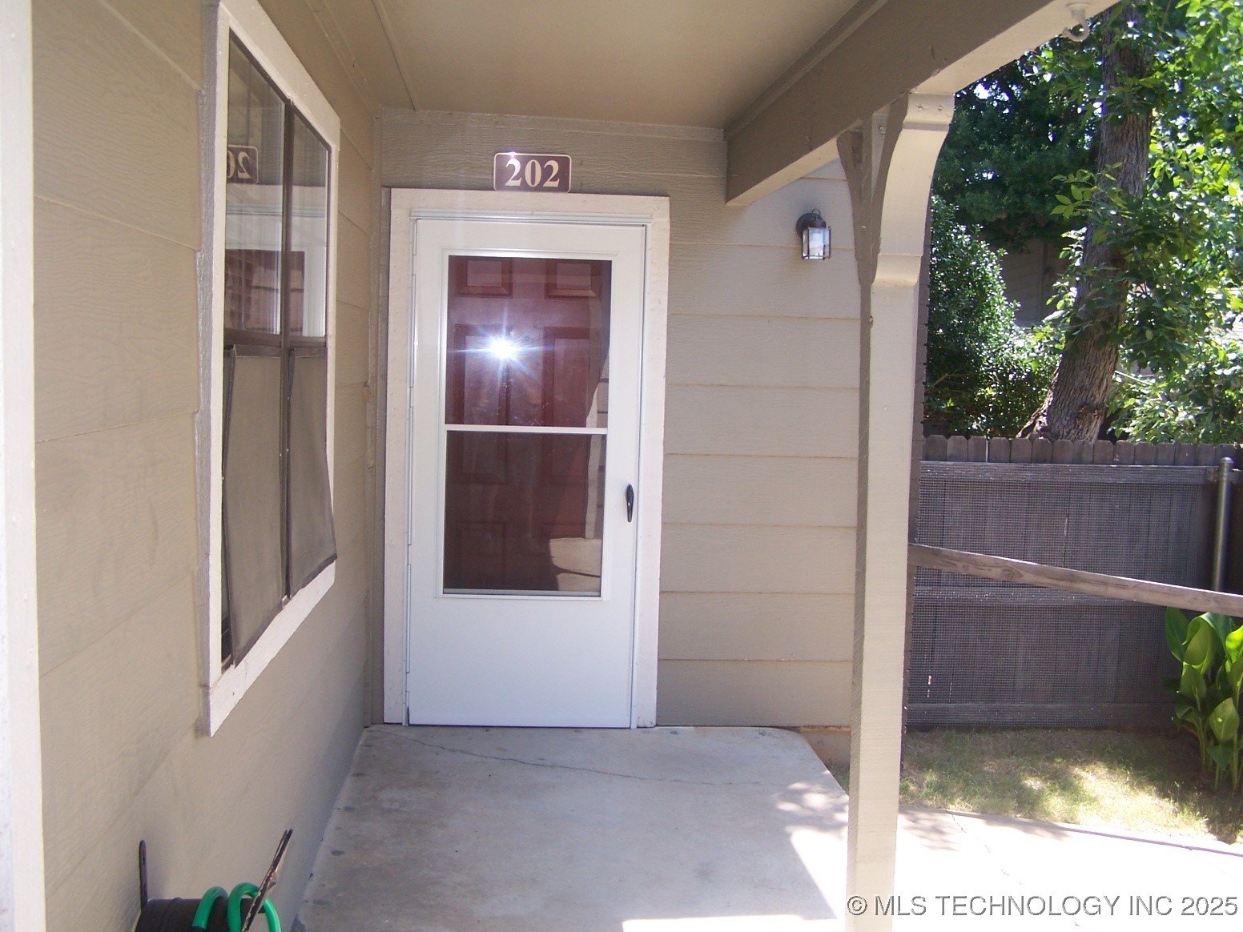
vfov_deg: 37.7
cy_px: 466
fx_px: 1365
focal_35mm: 38
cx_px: 622
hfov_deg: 49.0
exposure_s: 1/200
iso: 80
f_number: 2.8
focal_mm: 6.3
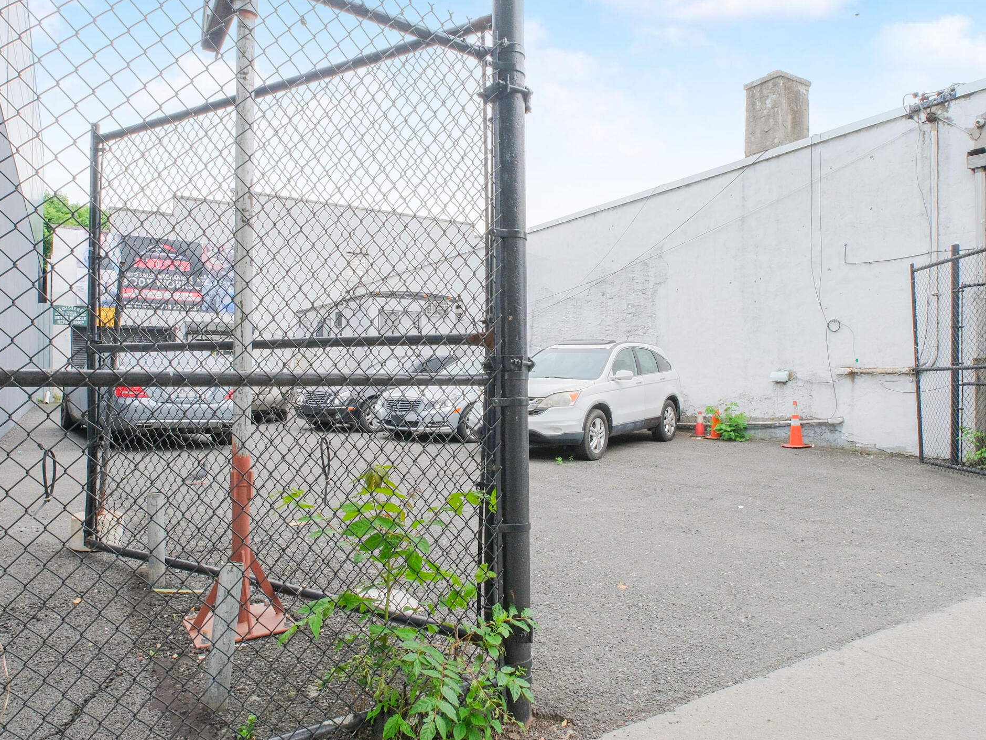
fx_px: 655
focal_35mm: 23
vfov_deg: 58.4
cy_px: 296
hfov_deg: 73.9
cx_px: 497
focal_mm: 10
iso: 400
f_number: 11
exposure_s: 1/60
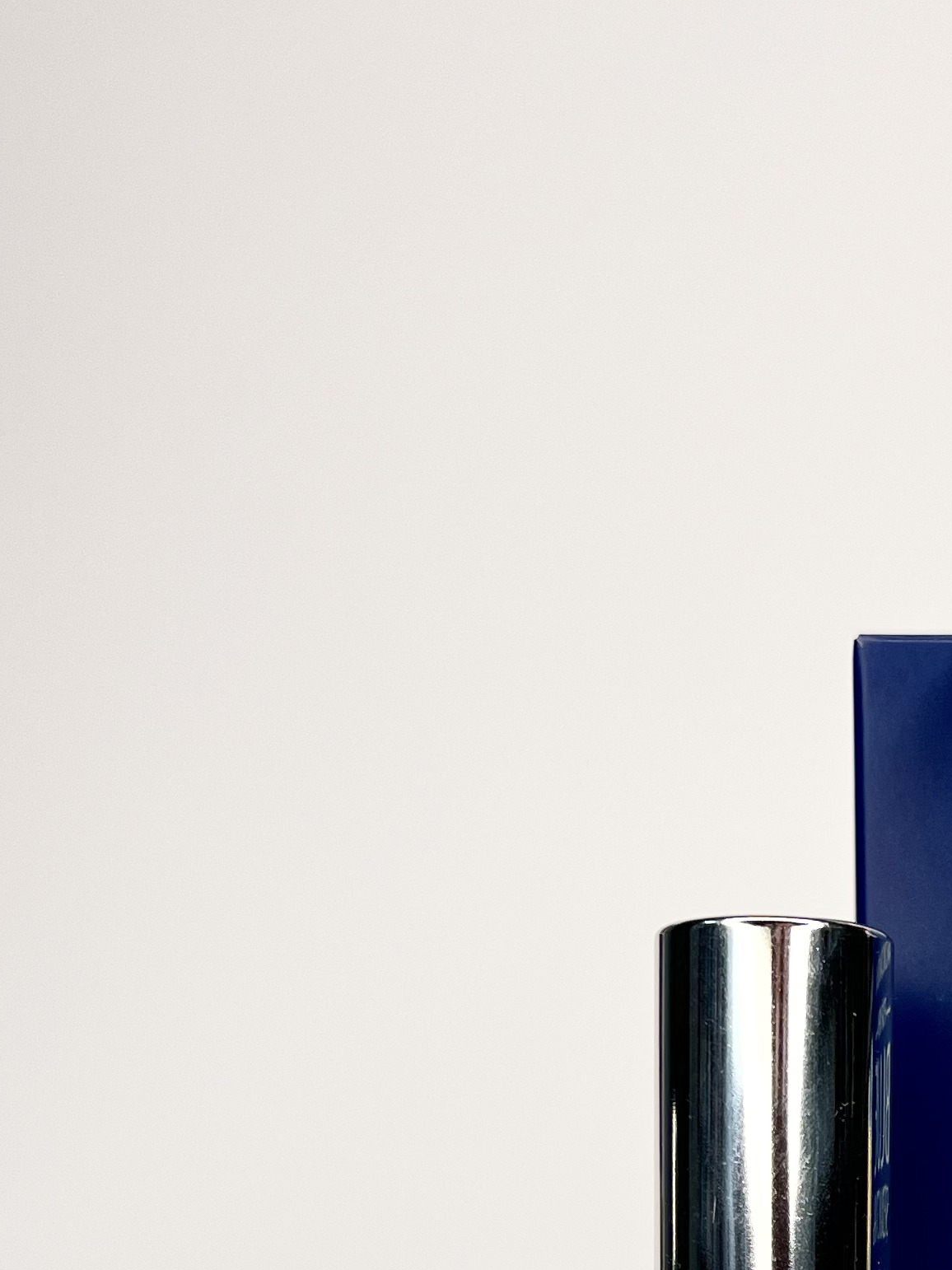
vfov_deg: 26.4
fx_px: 2494
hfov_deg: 20.7
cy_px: 1378
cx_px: 1015
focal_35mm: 68
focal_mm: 5.7
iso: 50
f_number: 1.5
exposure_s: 1/367
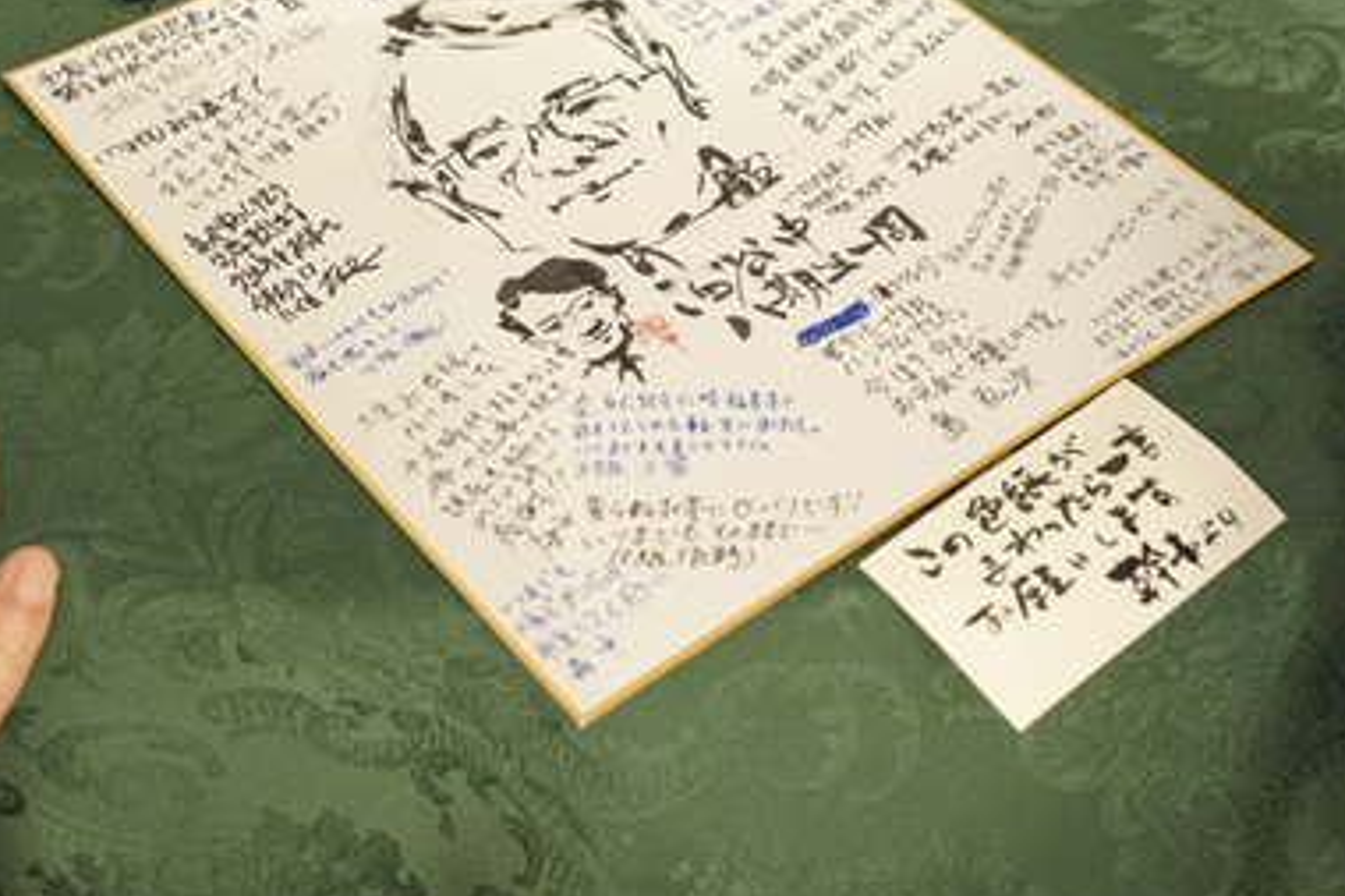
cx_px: 722
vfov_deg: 22.8
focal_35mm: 59
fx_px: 2203
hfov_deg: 33.9
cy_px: 223
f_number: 5.6
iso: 2000
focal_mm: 35
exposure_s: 1/100
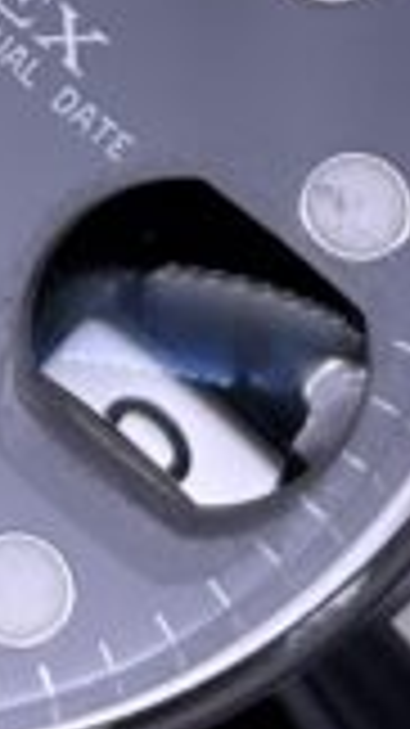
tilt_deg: -44.7
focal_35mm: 357
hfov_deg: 3.4
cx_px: -234
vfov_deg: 6.0
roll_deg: +6.7
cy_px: -351
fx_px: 6907
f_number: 1.6
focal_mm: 5.96
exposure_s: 1/110
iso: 25
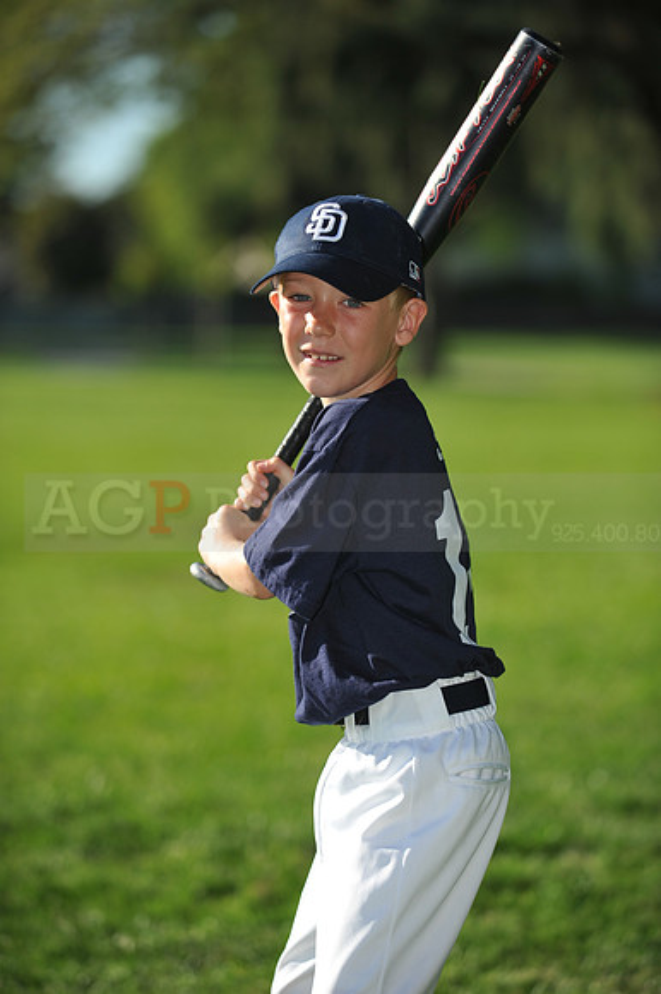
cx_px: 330
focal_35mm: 155
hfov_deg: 8.8
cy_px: 497
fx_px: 4274
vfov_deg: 13.3
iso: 200
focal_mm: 155
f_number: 4
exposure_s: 1/2000
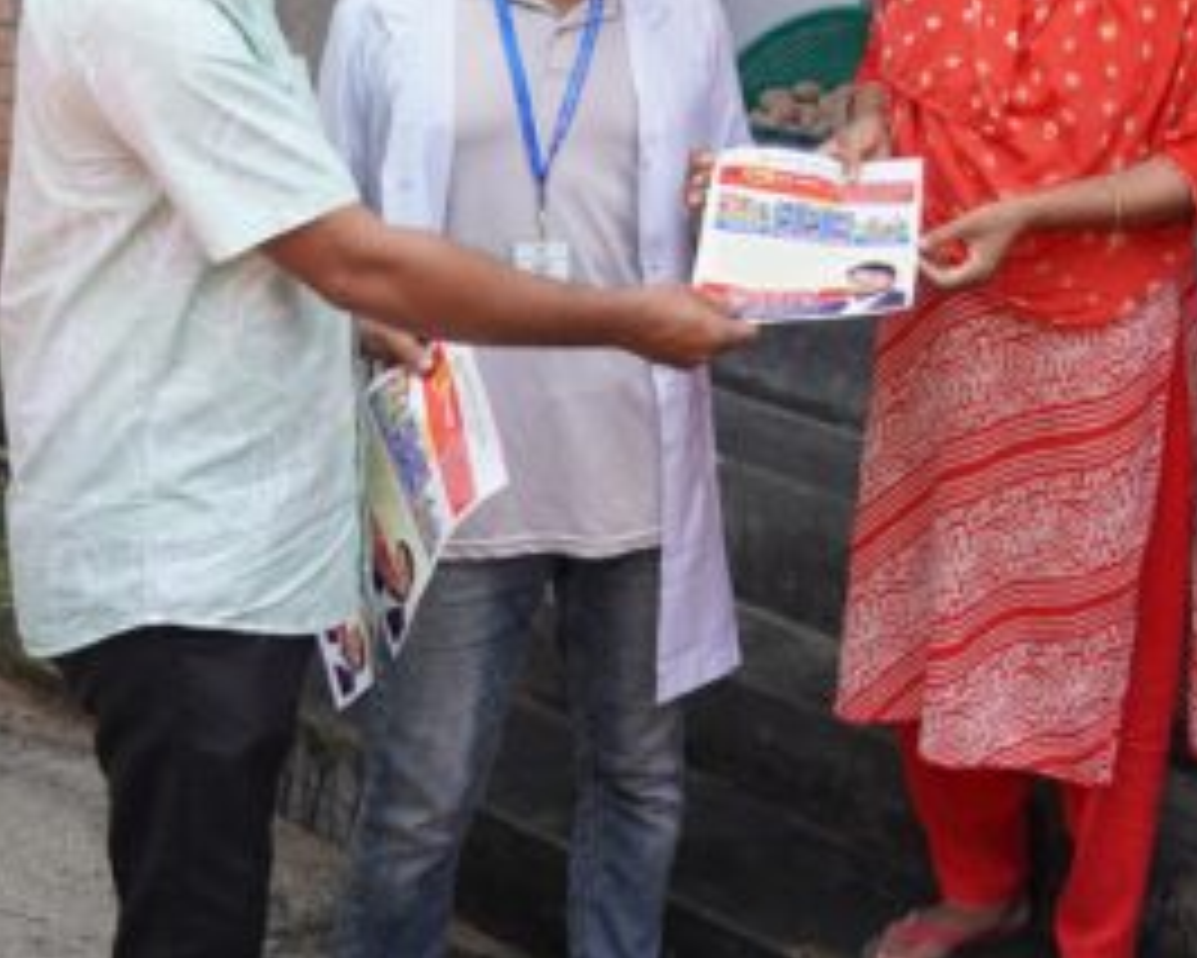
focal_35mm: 65
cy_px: 103
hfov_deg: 29.0
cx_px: 747
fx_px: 2304
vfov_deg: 22.9
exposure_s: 1/160
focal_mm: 24
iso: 100
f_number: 4
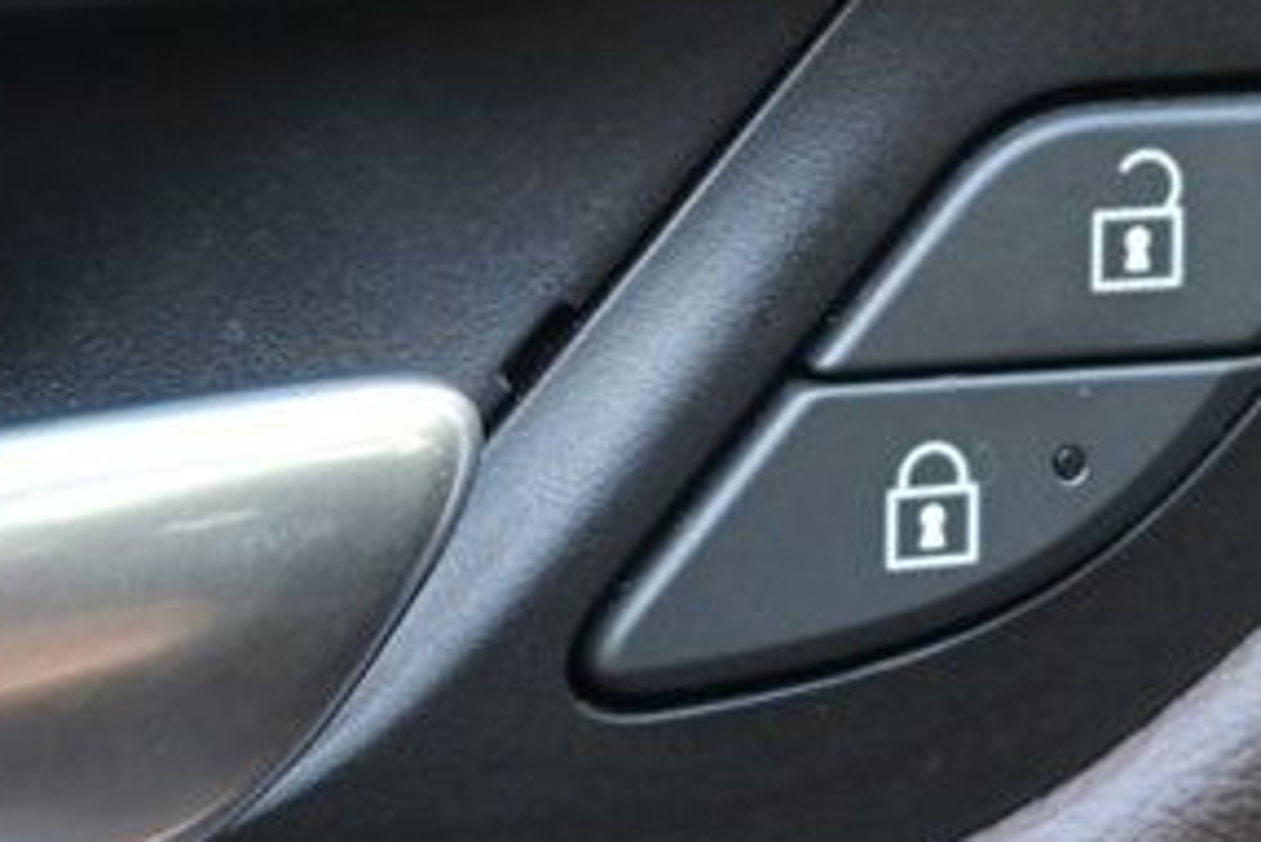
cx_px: 851
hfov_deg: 10.3
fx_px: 6966
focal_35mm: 199
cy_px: -71
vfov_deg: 6.9
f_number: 5.3
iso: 720
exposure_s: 1/60
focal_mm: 37
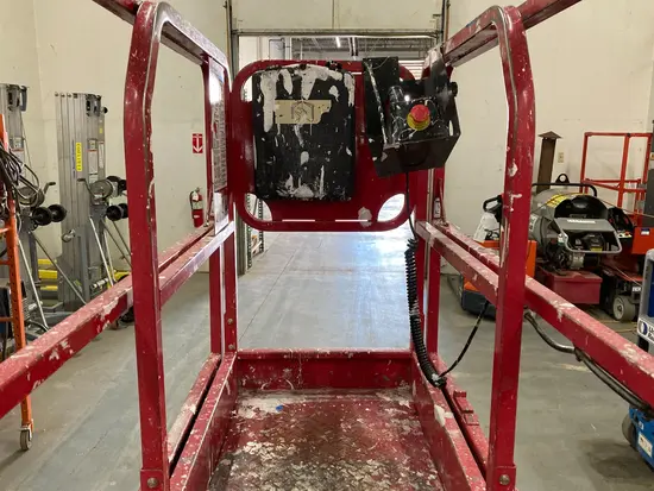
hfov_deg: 63.4
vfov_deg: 49.8
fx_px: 529
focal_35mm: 28
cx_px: 327
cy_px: 246
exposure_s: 1/60
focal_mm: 3.99
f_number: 1.8
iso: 320
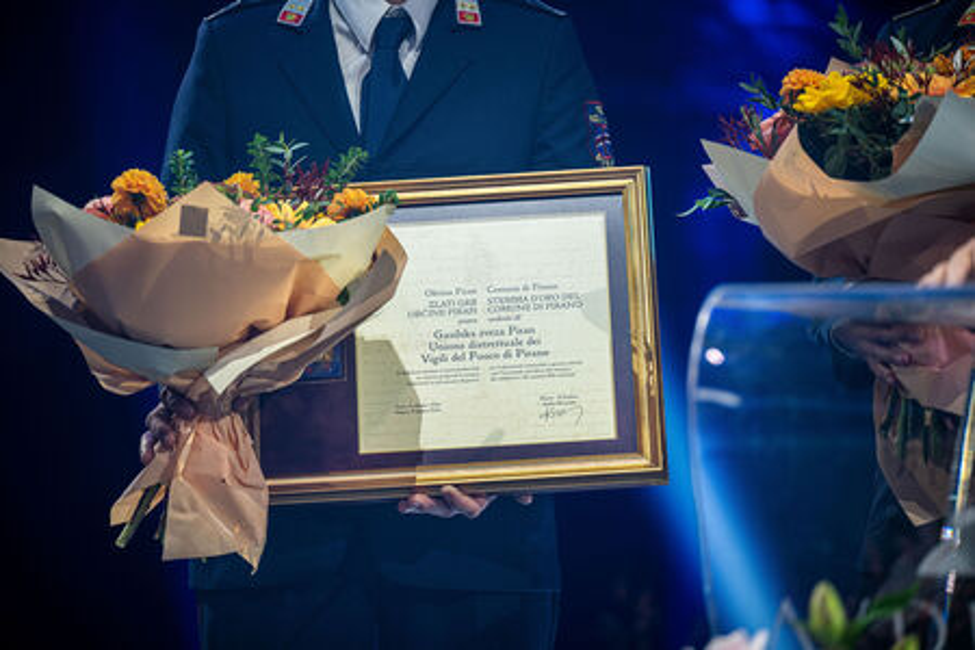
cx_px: 488
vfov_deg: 7.8
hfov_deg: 11.7
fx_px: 4739
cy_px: 325
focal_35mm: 175
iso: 140
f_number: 2.8
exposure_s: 1/250
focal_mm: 175
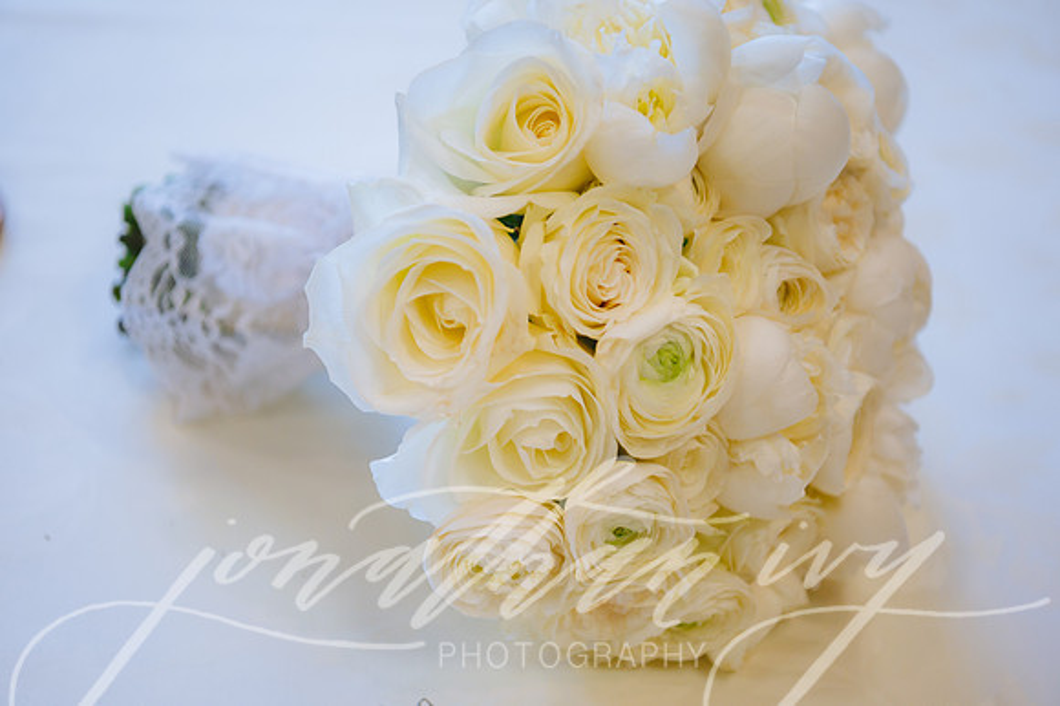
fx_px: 2060
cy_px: 353
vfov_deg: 19.4
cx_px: 530
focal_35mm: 70
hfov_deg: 28.9
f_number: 2.8
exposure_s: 1/320
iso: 1250
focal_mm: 70
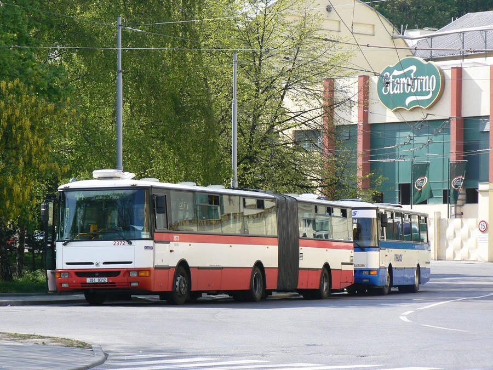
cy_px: 185
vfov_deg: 9.1
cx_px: 246
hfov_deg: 12.0
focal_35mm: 164
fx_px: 2336
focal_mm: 27.4
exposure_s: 1/640
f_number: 4
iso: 100
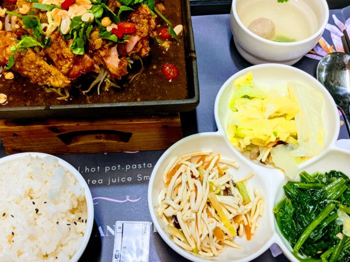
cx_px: 183
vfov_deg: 36.8
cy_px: 123
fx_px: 394
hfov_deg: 47.8
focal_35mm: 39
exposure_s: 1/24
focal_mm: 4.44
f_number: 1.8
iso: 118
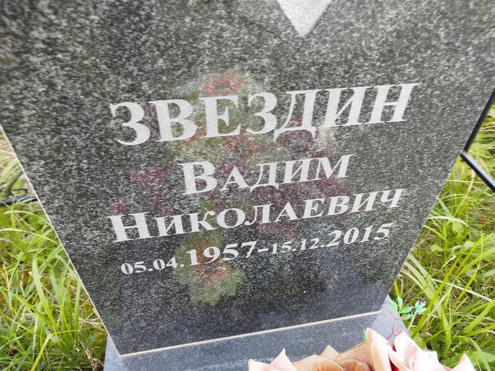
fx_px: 343
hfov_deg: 71.6
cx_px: 248
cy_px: 186
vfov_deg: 56.8
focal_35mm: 24
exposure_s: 1/33
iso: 200
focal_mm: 5.31
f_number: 1.7
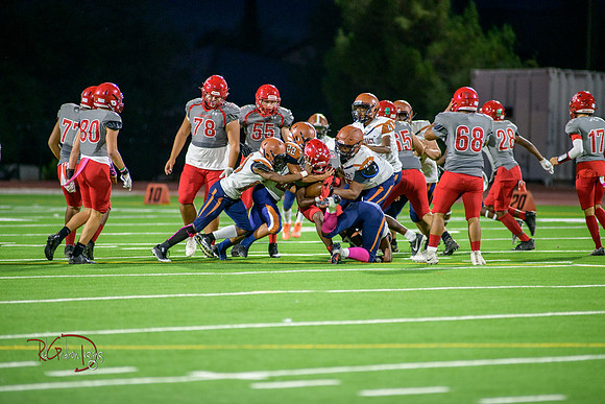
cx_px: 302
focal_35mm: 300
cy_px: 202
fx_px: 5043
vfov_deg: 4.6
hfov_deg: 6.9
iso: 1600
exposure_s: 1/400
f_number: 2.8
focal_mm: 300
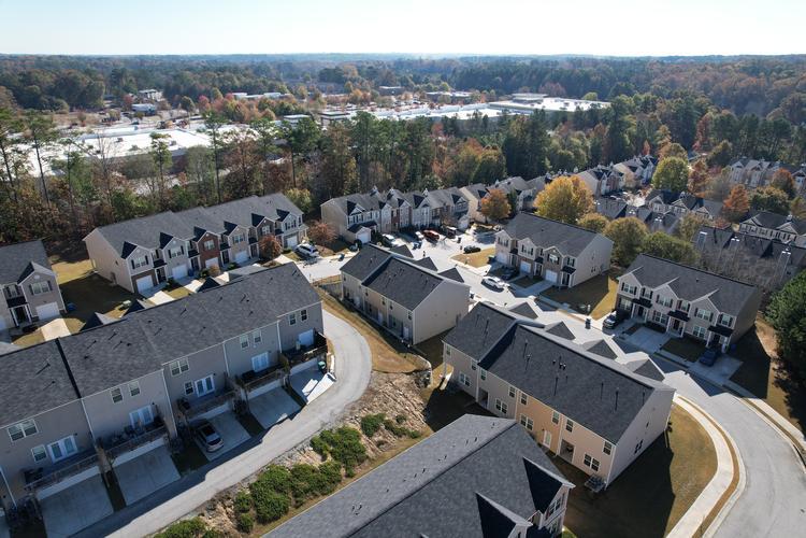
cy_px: 269
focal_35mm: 22
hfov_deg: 78.6
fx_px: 493
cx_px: 403
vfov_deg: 57.2
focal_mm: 8.38
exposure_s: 1/1600
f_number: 2.8
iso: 100
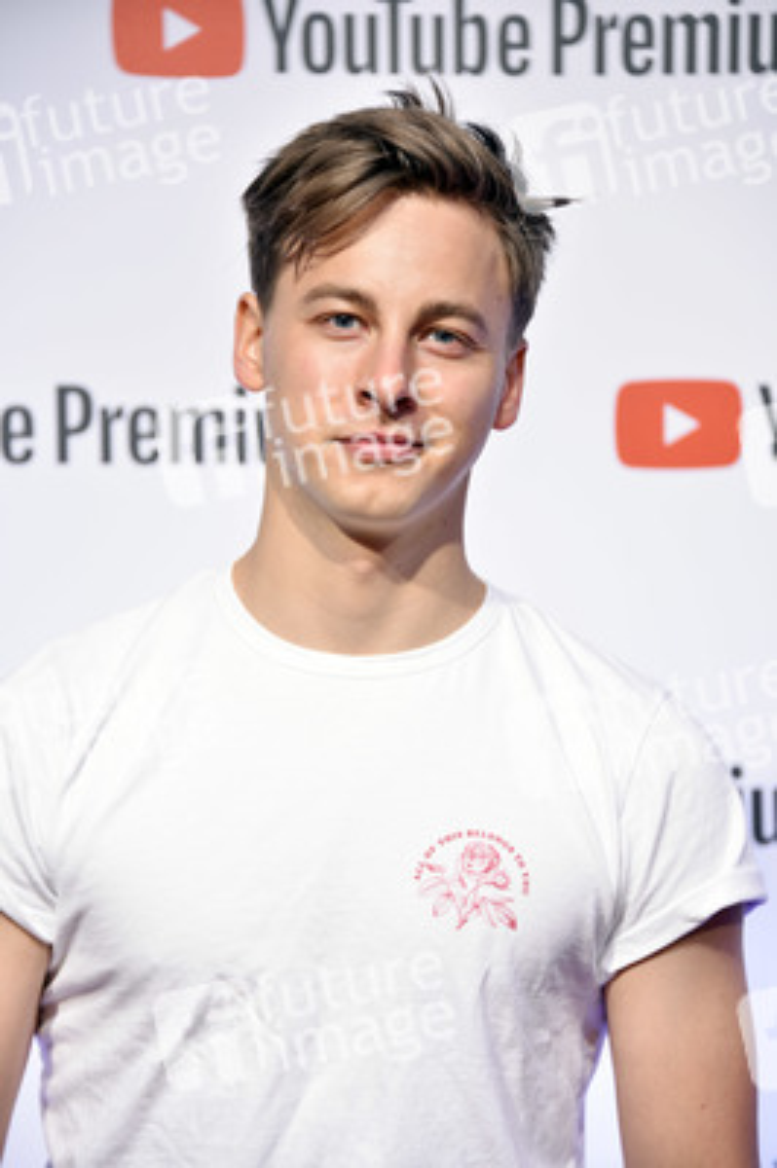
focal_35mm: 160
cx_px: 388
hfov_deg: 8.6
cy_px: 584
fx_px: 5189
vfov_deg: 12.8
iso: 640
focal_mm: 160
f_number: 5.6
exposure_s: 1/160
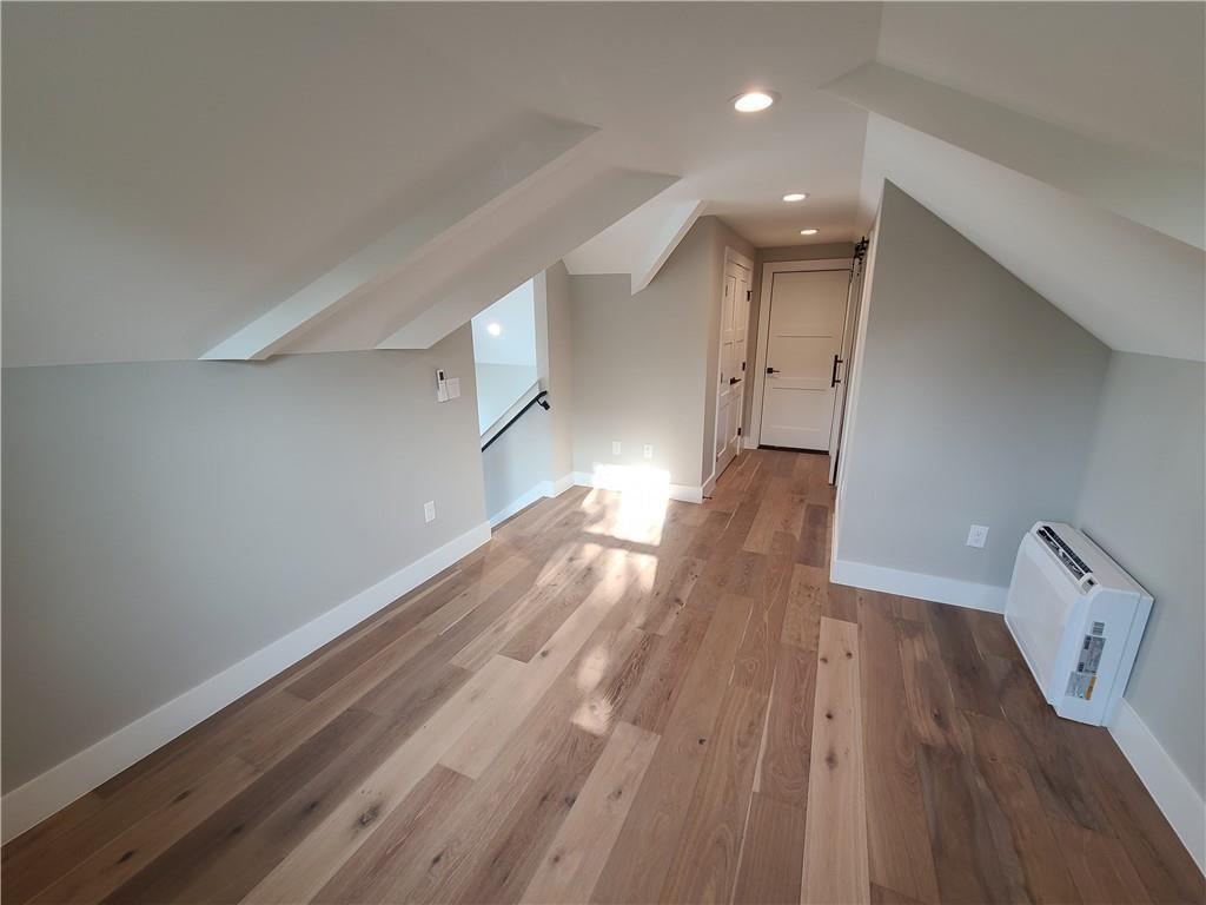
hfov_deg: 106.2
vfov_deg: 89.9
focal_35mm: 13
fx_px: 453
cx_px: 603
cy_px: 452
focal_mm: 2.2
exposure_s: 1/60
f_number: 2.2
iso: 100
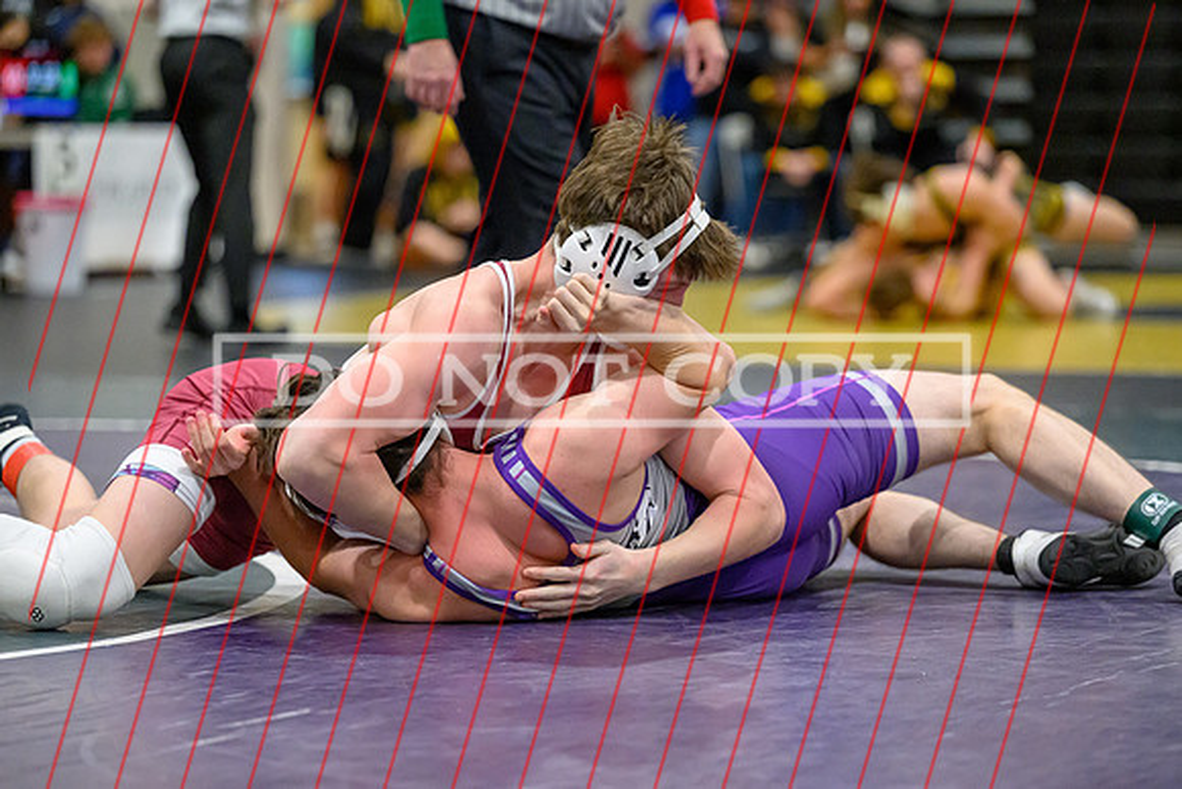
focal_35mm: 140
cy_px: 438
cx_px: 571
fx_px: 4588
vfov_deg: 9.8
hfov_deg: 14.7
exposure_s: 1/800
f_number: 2.8
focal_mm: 125
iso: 9000
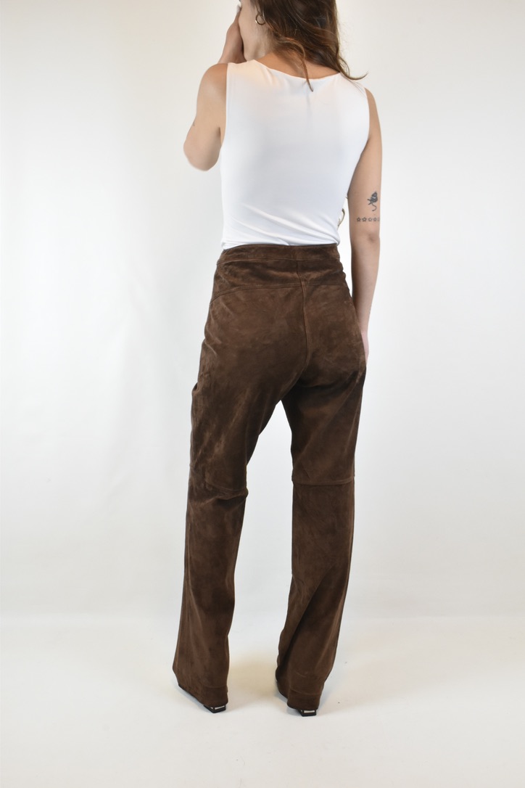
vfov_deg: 53.1
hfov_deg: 36.9
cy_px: 394
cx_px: 262
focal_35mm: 36
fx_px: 787
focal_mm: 24
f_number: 16
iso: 1600
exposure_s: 1/25
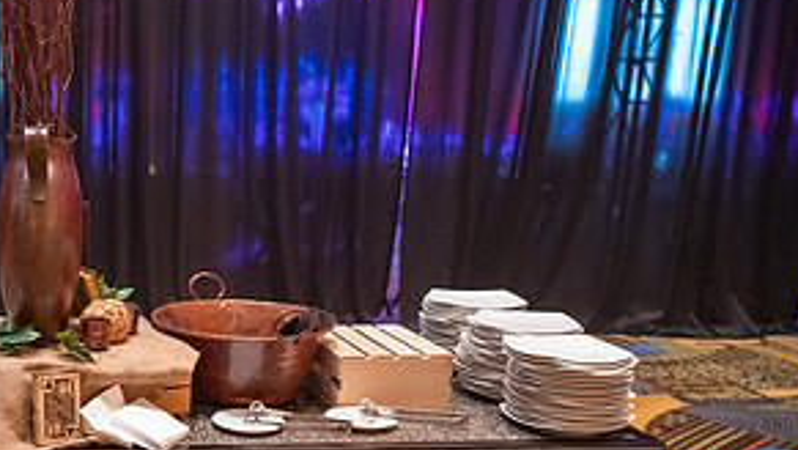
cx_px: 85
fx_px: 1058
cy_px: 357
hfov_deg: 38.6
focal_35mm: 50
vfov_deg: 23.6
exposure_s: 1/13
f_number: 4
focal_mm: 24
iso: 12800
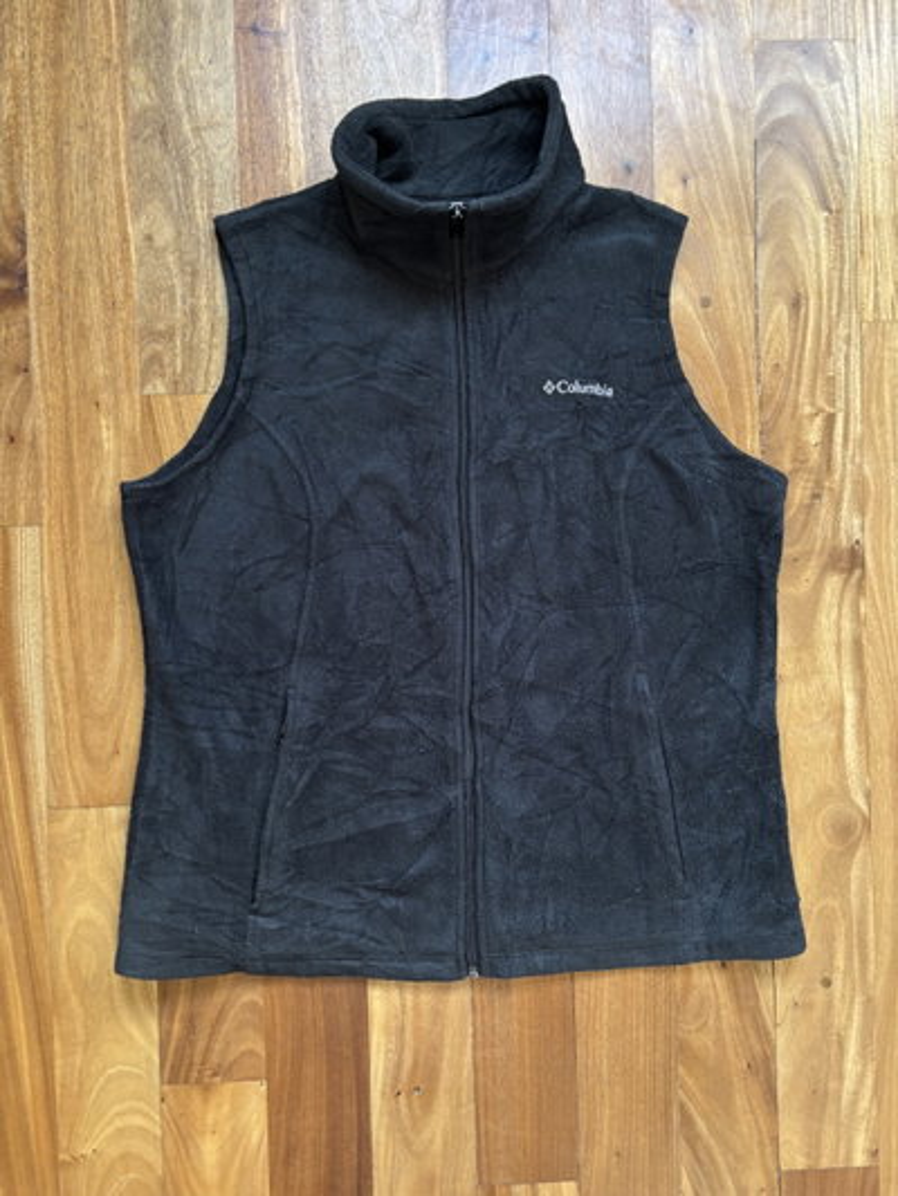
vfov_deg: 67.3
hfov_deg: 53.1
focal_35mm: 26
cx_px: 449
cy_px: 598
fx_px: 899
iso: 125
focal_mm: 5.96
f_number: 1.6
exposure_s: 1/68
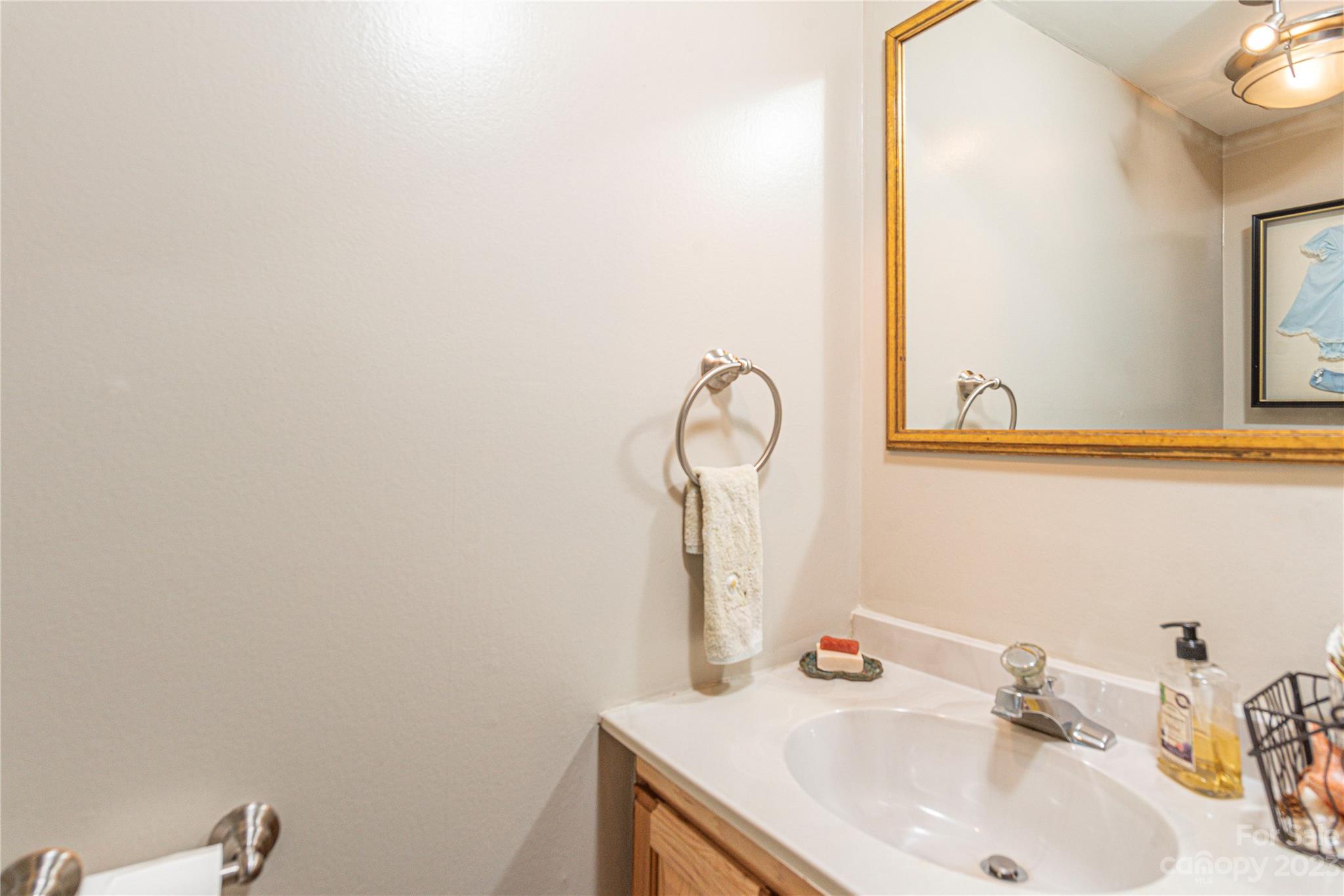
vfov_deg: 70.5
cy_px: 448
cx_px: 672
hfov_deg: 93.3
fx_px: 635
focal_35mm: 17
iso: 320
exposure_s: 1/100
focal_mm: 17
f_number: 7.1
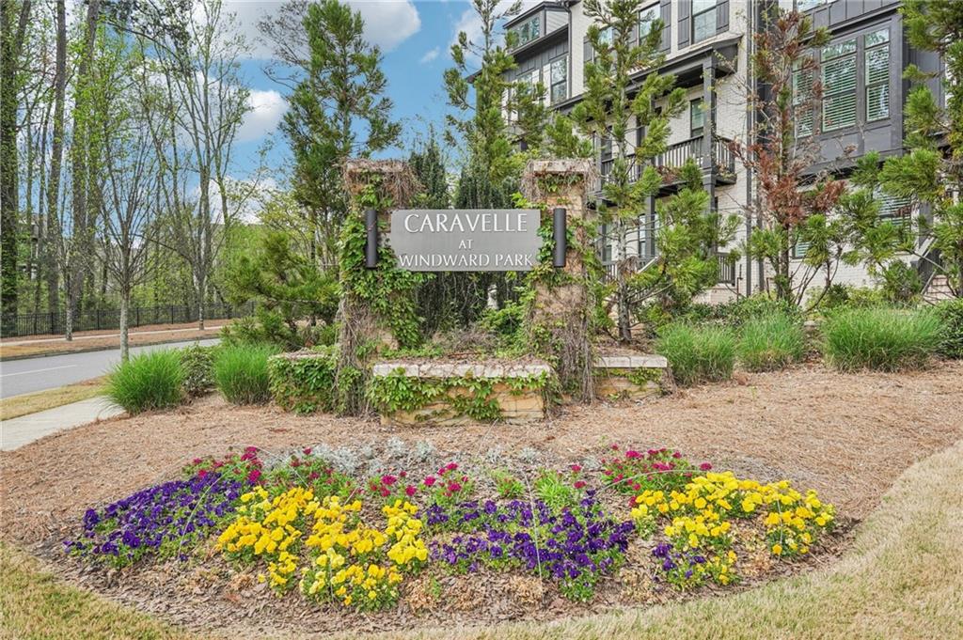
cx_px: 482
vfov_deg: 54.0
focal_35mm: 24
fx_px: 628
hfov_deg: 74.9
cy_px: 320
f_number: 8
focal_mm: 23.5
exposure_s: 1/640
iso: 800
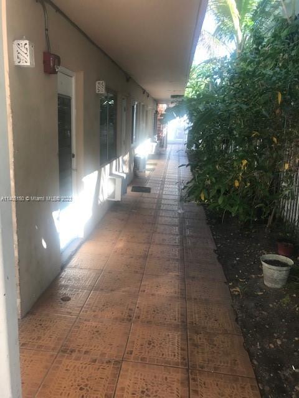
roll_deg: -2.7
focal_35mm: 28
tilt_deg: -11.2
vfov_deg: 63.4
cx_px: 150
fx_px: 322
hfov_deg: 49.7
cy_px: 199
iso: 20
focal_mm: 3.99
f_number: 1.8
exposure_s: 1/125
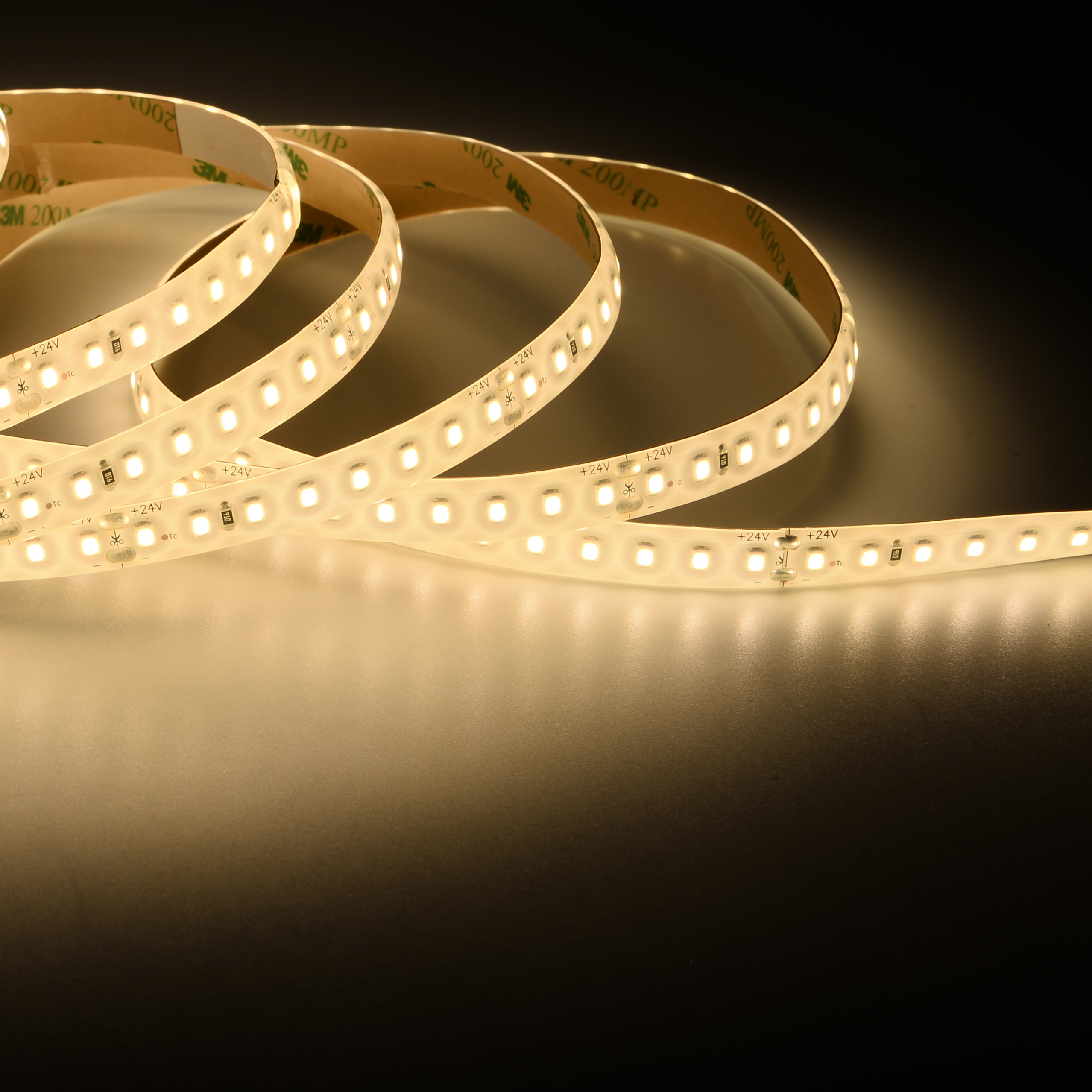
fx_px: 3426
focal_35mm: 96
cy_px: 453
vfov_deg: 18.1
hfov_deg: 17.7
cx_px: -7
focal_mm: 48
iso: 100
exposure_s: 1/100
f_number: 13
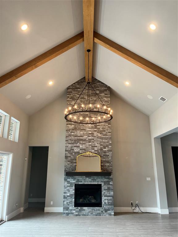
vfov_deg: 67.3
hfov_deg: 53.1
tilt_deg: +13.0
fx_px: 178
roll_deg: +0.8
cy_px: 118
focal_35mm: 26
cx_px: 89
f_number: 1.6
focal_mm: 5.1
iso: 125
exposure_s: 1/120
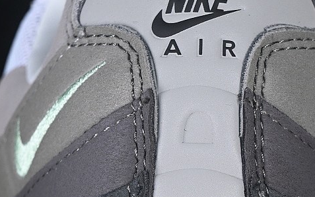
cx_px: 191
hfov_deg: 12.1
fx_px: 1485
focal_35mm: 173
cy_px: 201
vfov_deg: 7.5
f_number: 7.1
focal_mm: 50
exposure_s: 1/60
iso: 160
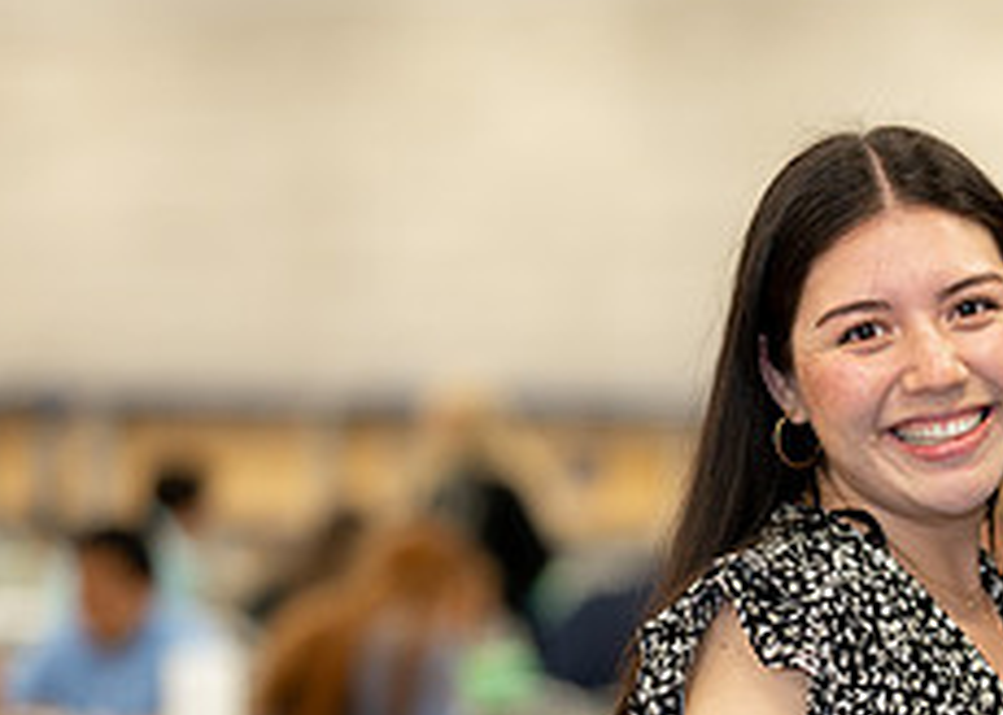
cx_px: 1079
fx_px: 6861
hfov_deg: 8.3
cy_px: 714
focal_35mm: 241
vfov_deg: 6.0
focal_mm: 85
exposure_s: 1/160
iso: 500
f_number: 1.8
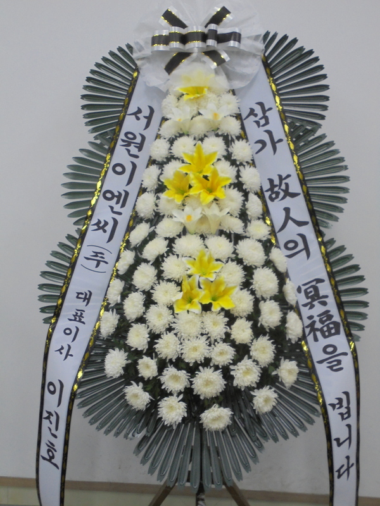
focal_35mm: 38
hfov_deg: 37.7
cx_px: 190
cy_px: 253
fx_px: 556
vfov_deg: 49.0
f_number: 4.2
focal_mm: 6.9
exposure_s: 1/40
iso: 250
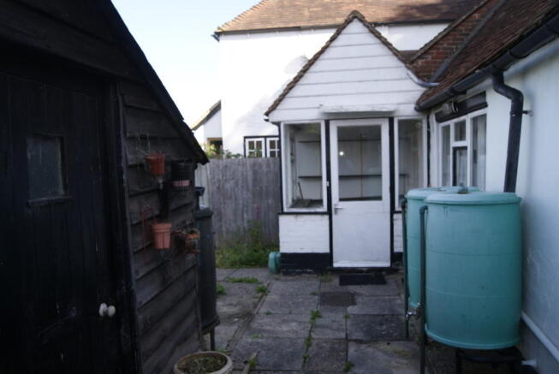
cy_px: 187
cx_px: 280
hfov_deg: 49.5
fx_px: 606
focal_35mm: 39
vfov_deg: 34.3
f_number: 8
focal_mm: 26
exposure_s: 1/80
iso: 100
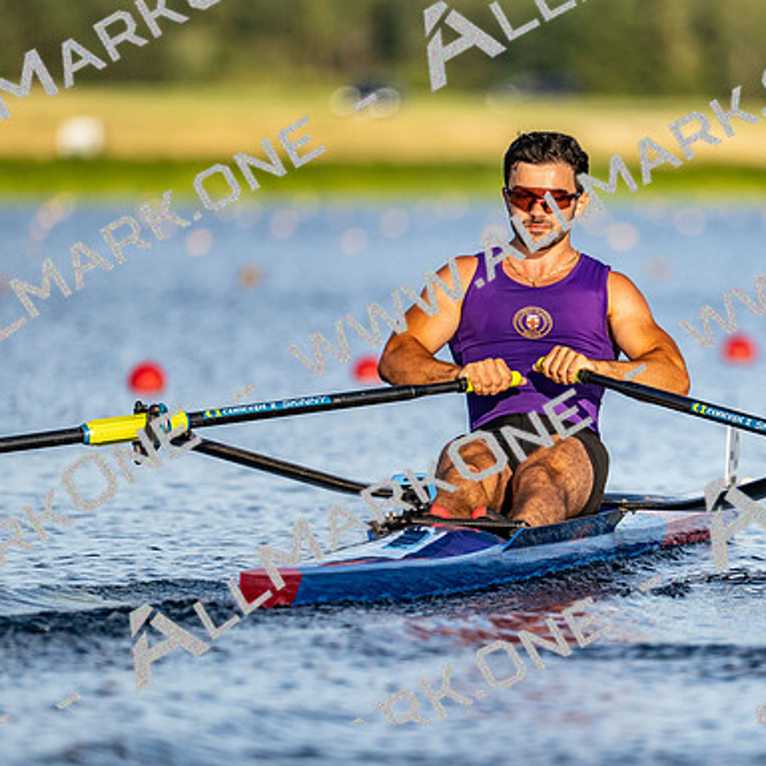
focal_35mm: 770
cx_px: 533
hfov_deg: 2.3
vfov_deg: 2.3
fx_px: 19277
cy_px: 383
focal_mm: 400
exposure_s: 1/2500
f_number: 4.5
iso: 280
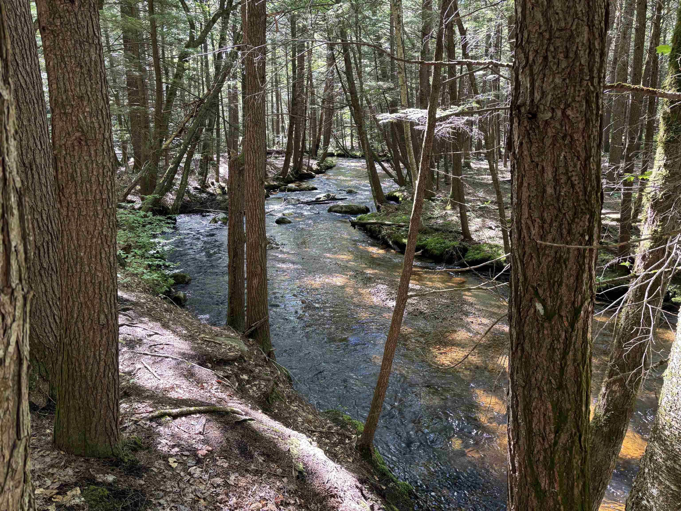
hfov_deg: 67.3
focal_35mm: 26
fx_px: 511
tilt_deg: -14.4
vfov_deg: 53.1
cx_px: 340
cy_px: 256
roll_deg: +1.0
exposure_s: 1/64
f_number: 1.6
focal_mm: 5.96
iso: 125
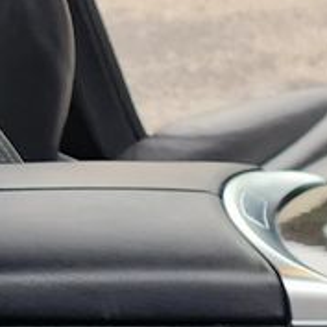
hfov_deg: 9.1
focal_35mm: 184
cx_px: 575
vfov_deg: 9.1
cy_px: 571
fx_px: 1966
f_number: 1.8
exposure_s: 1/180
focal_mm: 5.4
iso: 100
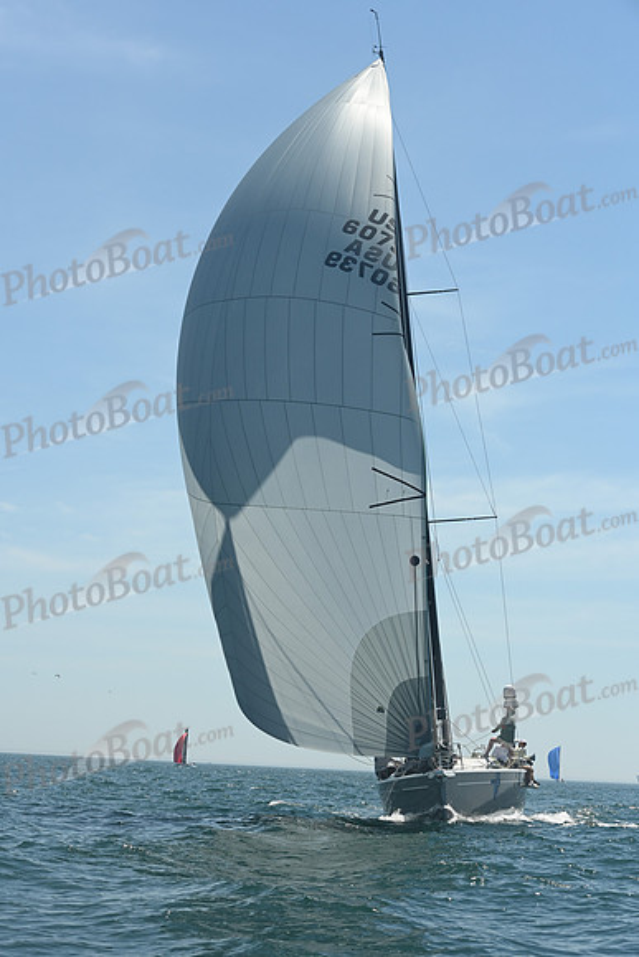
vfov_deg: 28.8
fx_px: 1862
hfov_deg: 19.5
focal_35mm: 70
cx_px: 320
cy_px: 478
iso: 320
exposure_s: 1/1000
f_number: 9
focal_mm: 70
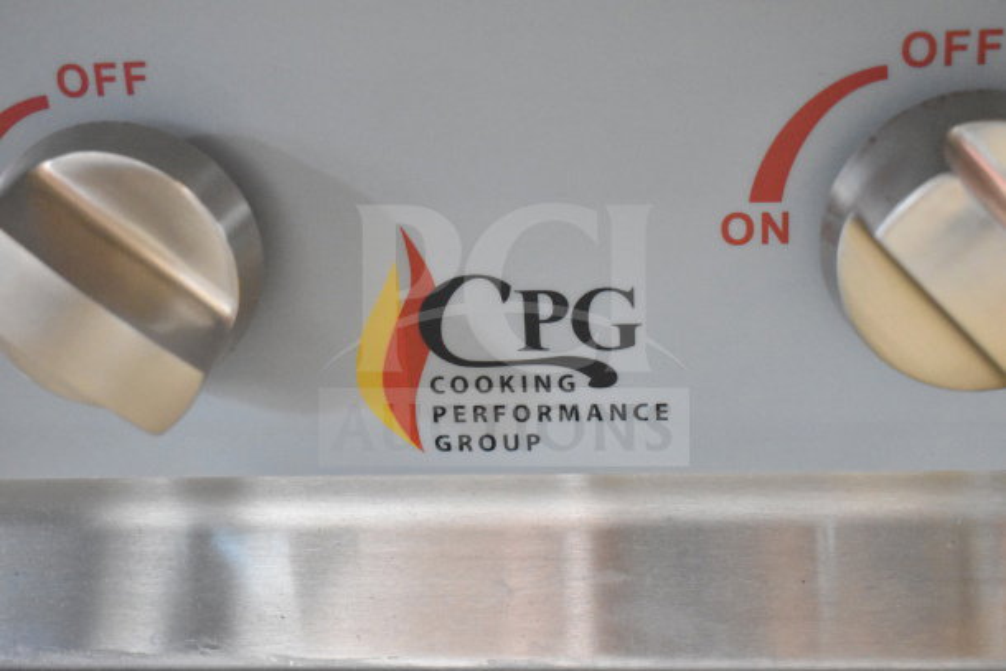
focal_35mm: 57
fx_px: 1593
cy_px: 336
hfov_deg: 35.0
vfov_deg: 23.8
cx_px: 503
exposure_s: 1/60
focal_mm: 38
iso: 9000
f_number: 4.8
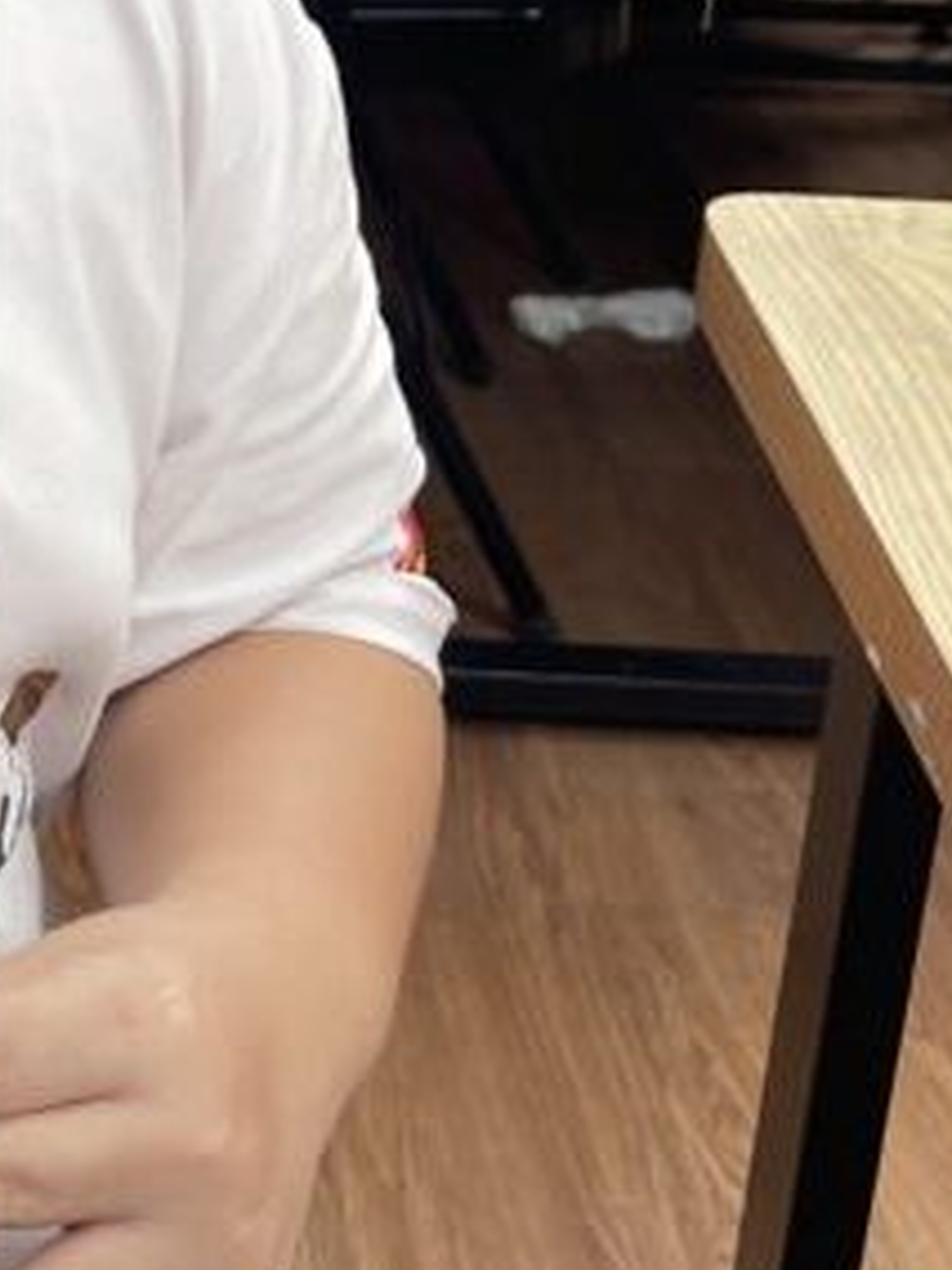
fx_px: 3227
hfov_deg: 15.9
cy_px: 134
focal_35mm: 88
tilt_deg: -19.2
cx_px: -317
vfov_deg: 21.8
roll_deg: -0.7
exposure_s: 1/100
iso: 64
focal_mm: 5.1
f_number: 1.6
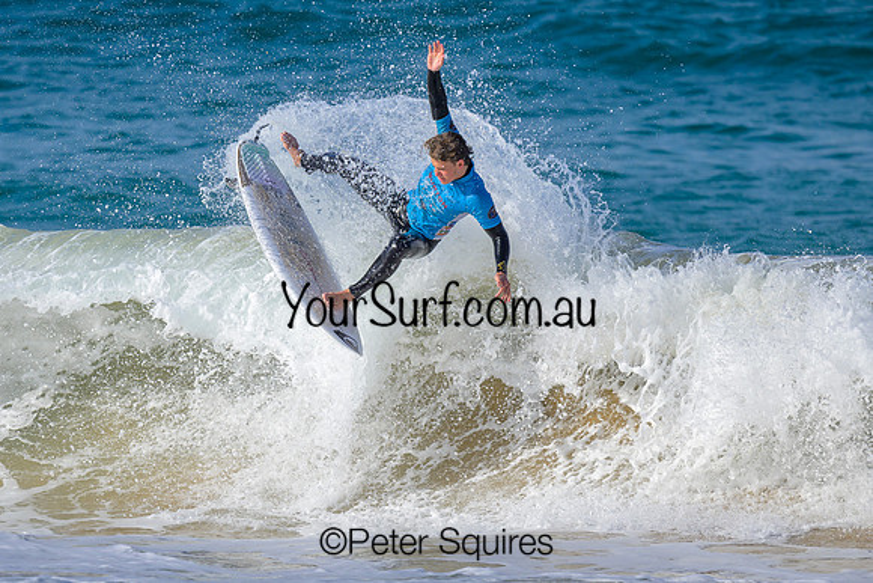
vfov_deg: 1.3
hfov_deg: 1.9
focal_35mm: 1098
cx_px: 407
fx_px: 26641
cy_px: 313
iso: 220
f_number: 6.3
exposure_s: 1/2000
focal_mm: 800
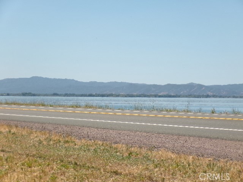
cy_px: 91
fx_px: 695
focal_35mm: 99
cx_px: 122
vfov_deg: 14.9
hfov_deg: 19.8
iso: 100
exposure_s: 1/550
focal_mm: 17.7
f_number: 4.7
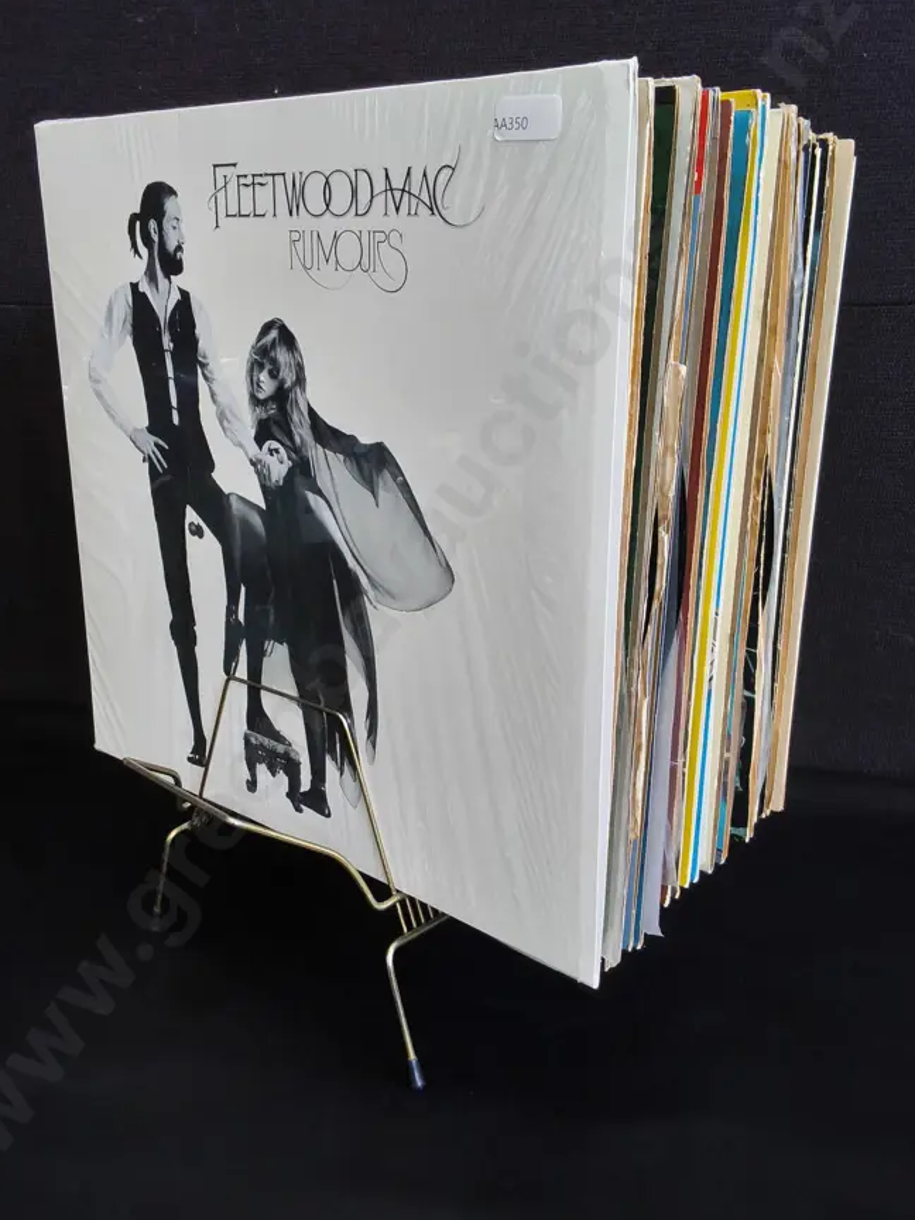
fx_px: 1128
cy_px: 570
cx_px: 407
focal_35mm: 32
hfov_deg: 44.1
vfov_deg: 56.8
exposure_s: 1/120
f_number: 2
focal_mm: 2.87
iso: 80
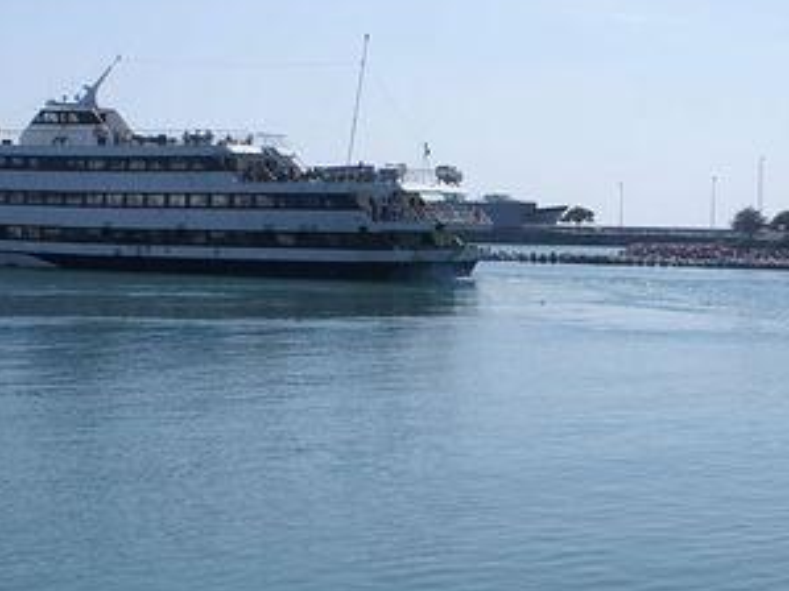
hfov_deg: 26.2
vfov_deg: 19.9
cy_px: 237
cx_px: 541
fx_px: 1686
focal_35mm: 74
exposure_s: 1/400
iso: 100
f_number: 10
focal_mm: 24
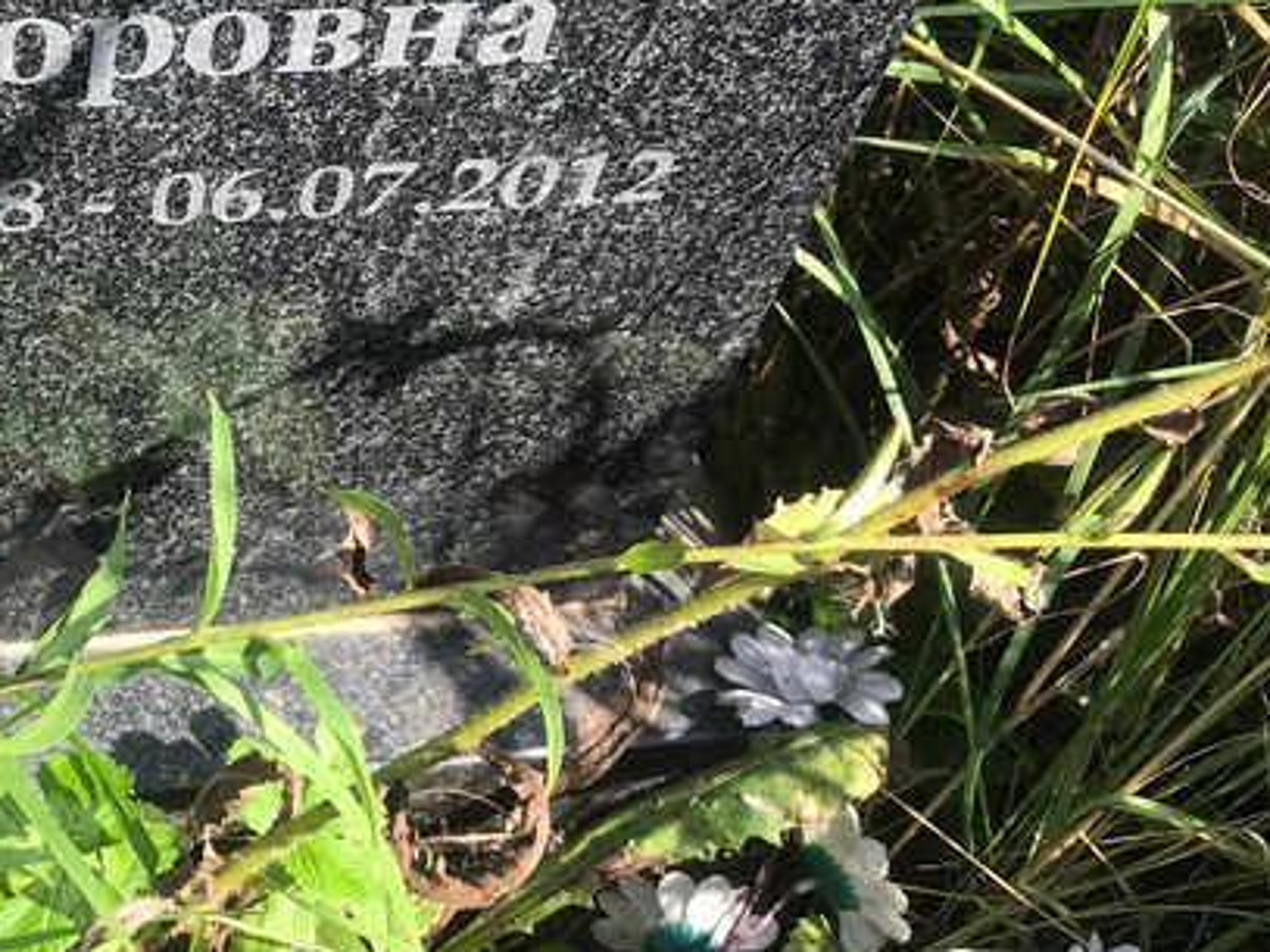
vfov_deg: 26.3
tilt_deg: -50.2
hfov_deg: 32.9
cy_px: 253
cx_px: 90
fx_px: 2017
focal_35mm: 55
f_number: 1.8
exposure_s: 1/714
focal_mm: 3.99
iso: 20
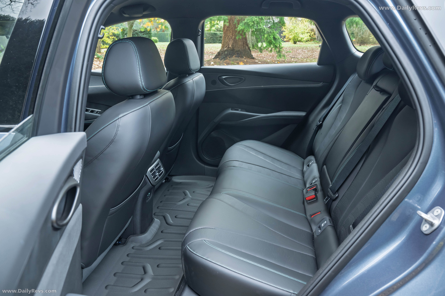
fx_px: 377
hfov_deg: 61.1
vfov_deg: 43.0
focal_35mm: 30
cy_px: 148
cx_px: 222
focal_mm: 30.5
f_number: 8
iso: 400
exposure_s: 1.6
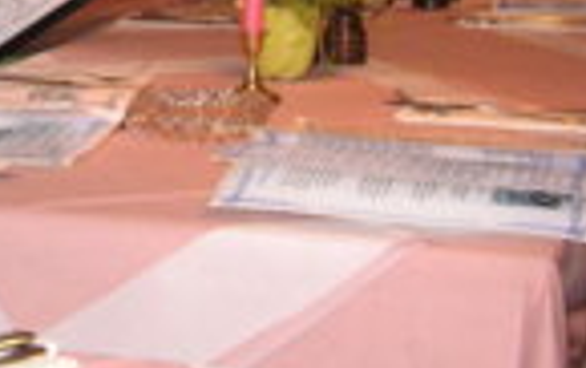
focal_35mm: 108
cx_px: -182
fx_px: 1727
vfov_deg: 11.7
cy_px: -150
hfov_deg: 18.0
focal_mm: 6.1
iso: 160
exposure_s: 1/45
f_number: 2.8
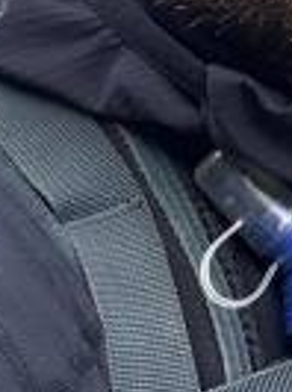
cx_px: 369
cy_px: -304
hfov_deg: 8.1
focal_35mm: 181
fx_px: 2046
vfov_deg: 10.3
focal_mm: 2.69
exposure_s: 1/164
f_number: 1.9
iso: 20
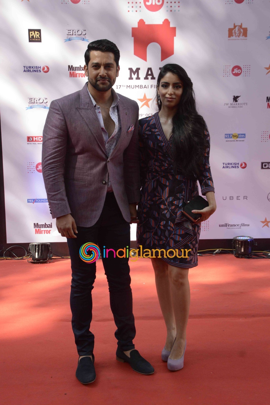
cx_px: 135
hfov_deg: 23.7
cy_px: 202
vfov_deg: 35.1
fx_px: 642
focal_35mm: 57
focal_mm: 38
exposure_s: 1/200
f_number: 9
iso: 800
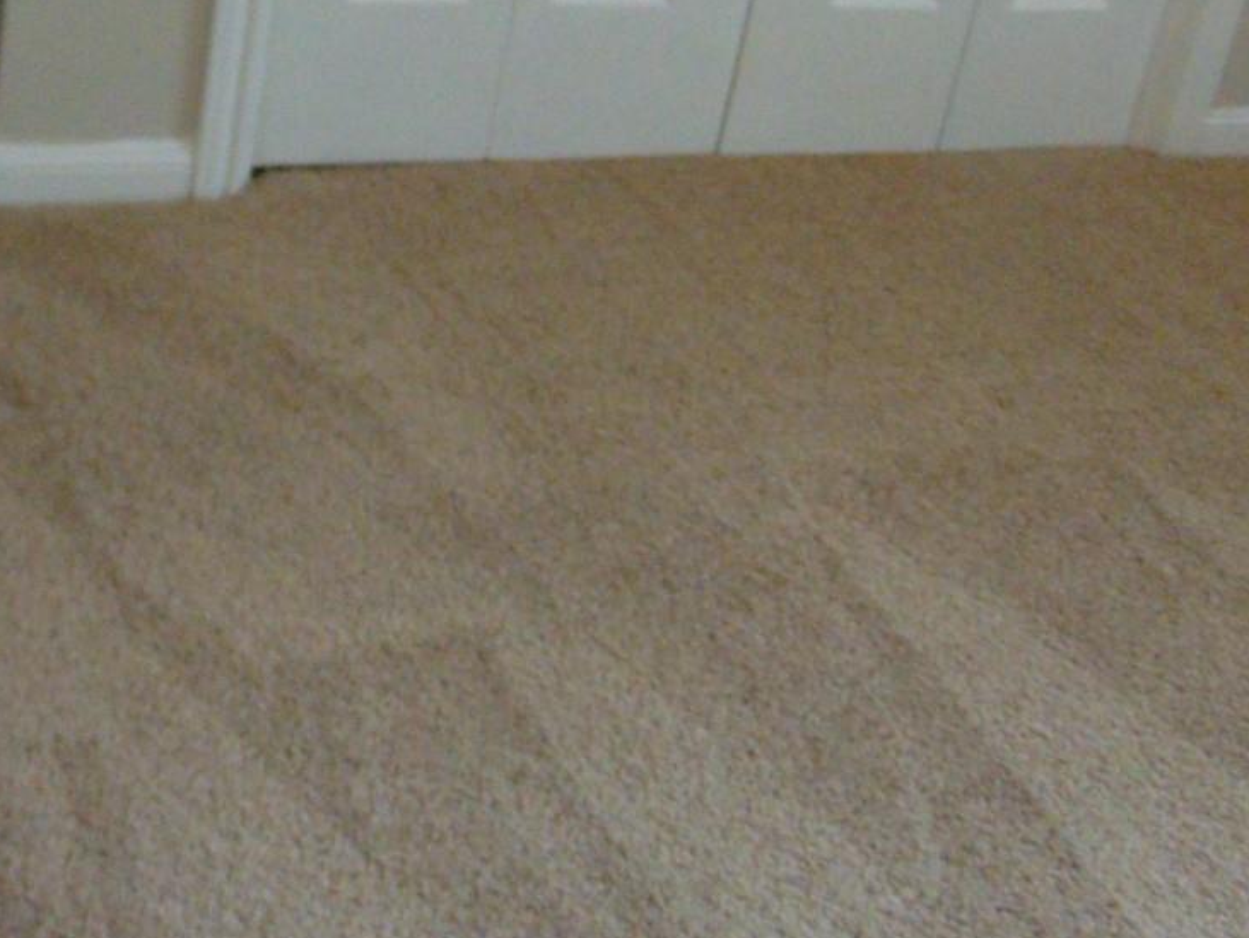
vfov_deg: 20.8
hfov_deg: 27.6
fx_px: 2527
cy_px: 185
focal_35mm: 70
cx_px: 403
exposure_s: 1/30
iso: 250
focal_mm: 4.5
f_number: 3
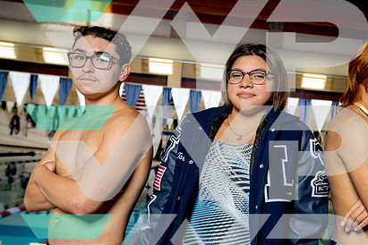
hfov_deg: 40.5
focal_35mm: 48
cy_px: 153
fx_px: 491
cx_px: 252
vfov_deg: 28.0
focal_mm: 34
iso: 320
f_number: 5.6
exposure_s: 1/250
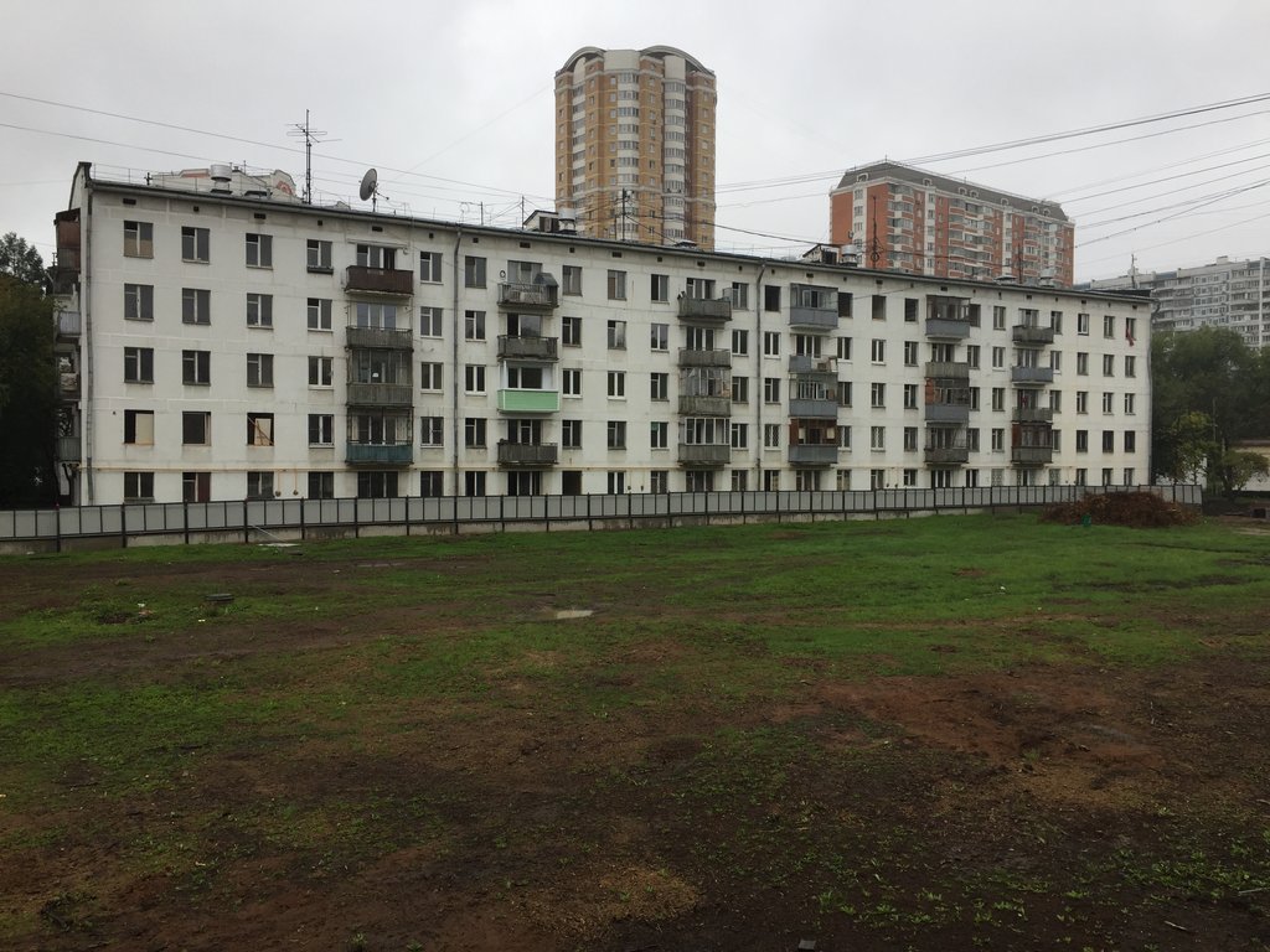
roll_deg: -1.5
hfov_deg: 61.7
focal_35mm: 29
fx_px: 1064
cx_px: 635
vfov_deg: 48.2
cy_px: 476
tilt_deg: -1.6
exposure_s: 1/421
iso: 32
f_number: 2.2
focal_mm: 4.15
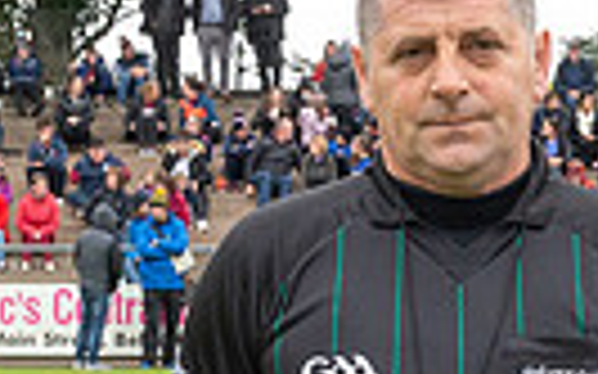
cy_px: 590
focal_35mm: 245
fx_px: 3991
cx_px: 506
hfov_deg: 8.5
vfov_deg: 5.3
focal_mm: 38
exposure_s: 1/60
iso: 2200
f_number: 8
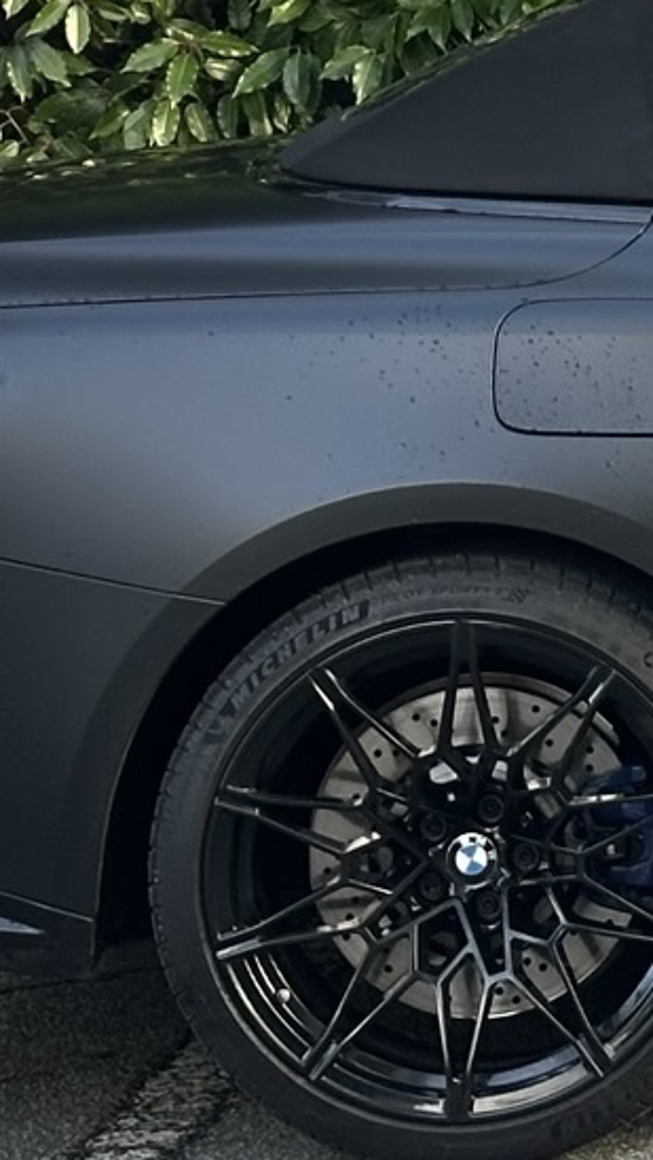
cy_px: 32
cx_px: 1610
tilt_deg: -1.9
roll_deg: +0.2
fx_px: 6000
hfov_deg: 6.0
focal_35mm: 195
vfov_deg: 11.0
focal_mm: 6.86
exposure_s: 1/190
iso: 64
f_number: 1.78
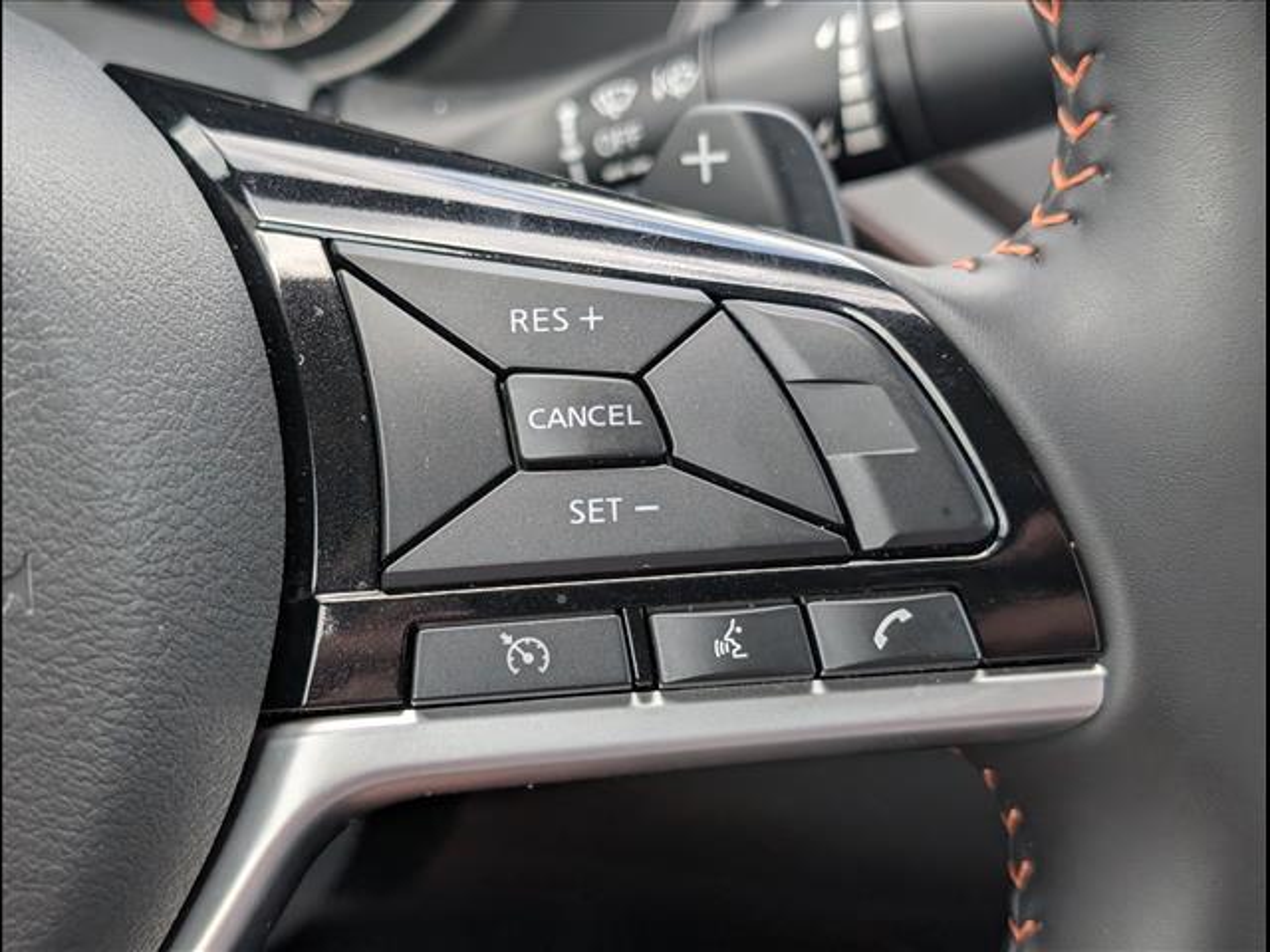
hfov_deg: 38.9
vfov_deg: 29.7
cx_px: 635
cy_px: 476
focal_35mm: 49
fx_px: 1798
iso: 388
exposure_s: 1/1667
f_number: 1.68
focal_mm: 6.9
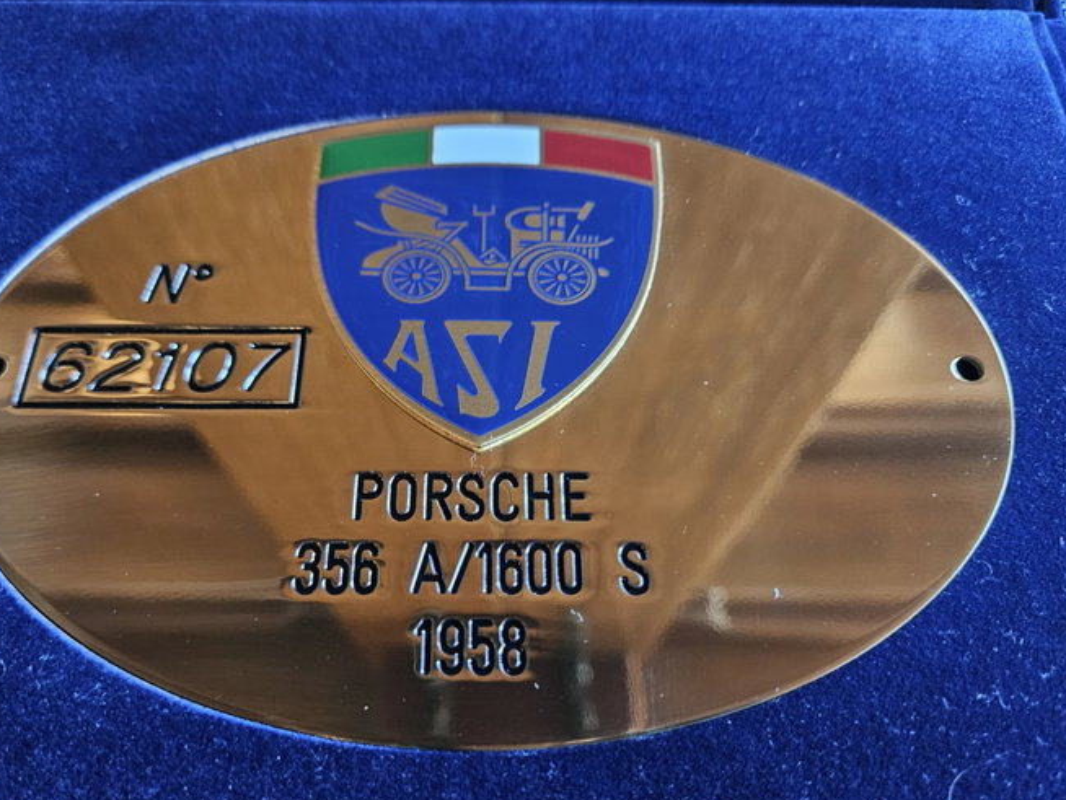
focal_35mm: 27
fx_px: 832
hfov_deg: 65.2
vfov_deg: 51.2
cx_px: 497
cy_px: 458
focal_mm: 5.4
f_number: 1.8
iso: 640
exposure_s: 1/25
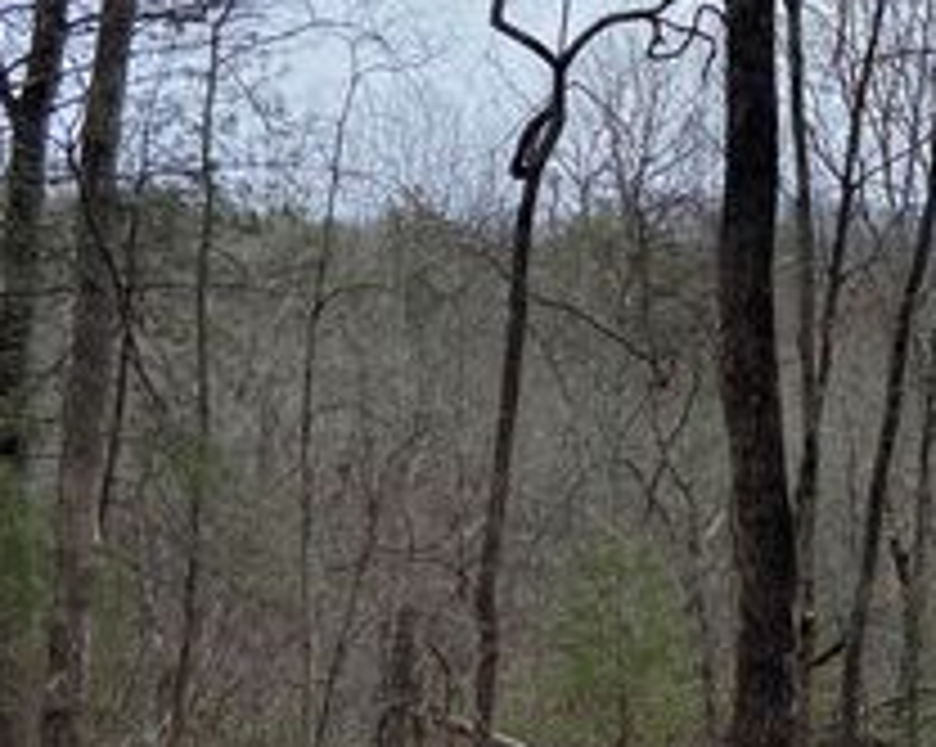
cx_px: 855
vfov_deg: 24.9
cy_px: 340
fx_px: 1688
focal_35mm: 61
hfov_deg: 29.6
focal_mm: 4.25
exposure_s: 1/1898
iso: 32
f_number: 1.8
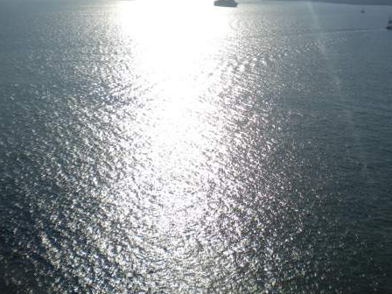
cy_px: 123
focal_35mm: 50
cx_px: 256
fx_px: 566
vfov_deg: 29.1
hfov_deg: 37.8
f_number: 4.6
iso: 80
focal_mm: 6.3
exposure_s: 1/1000
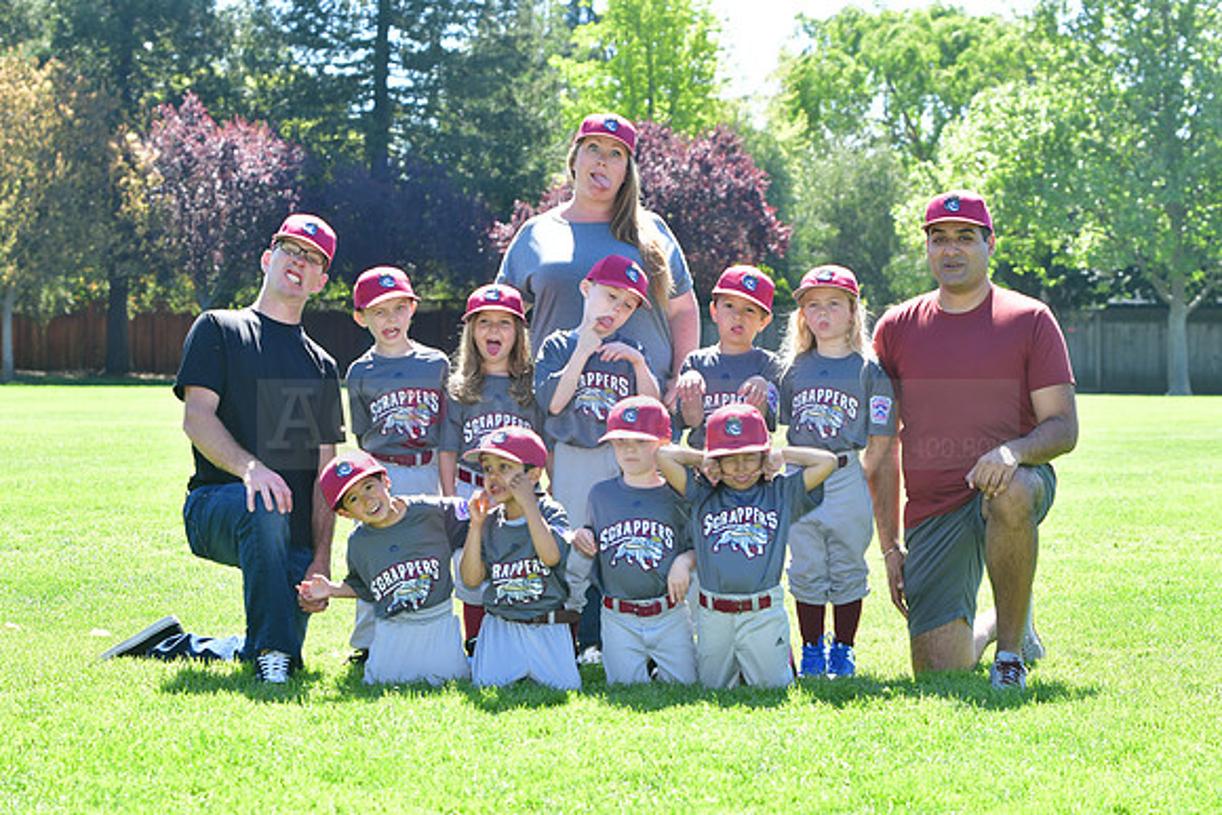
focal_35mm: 120
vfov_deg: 11.4
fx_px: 4074
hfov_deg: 17.1
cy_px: 408
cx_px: 611
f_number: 6.3
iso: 400
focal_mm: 80
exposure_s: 1/400
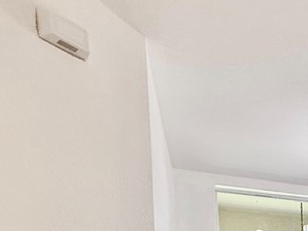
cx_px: 440
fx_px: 427
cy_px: 342
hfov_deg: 28.7
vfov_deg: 24.1
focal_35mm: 48
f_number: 2.2
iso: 125
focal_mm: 2.22
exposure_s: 1/120
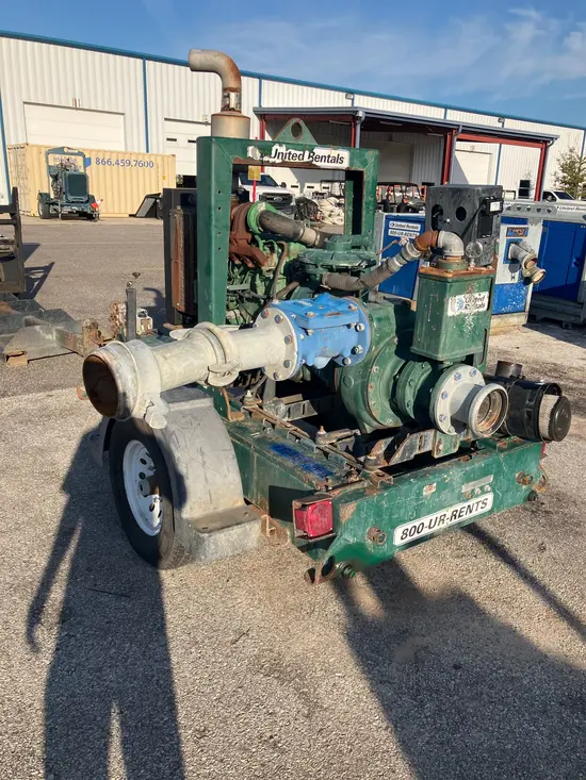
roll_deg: -1.9
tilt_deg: -13.3
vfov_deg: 63.4
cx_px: 293
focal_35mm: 28
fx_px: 632
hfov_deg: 49.8
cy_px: 390
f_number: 1.8
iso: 32
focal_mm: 3.99
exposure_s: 1/1517
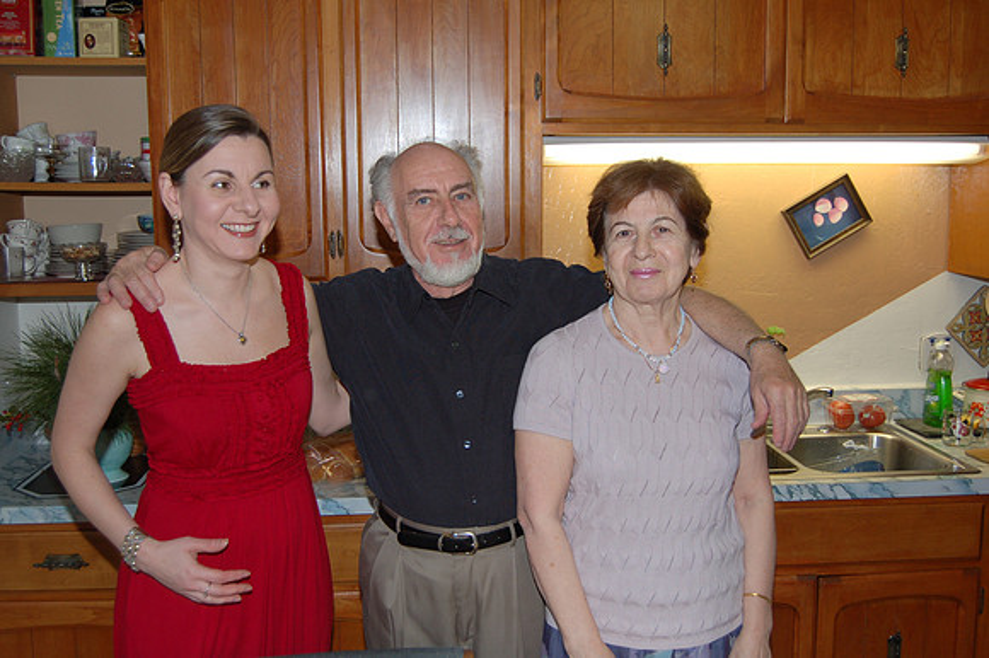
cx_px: 494
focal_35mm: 39
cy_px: 329
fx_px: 1071
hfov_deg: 49.6
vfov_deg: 34.2
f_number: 4.2
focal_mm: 26
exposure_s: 1/60
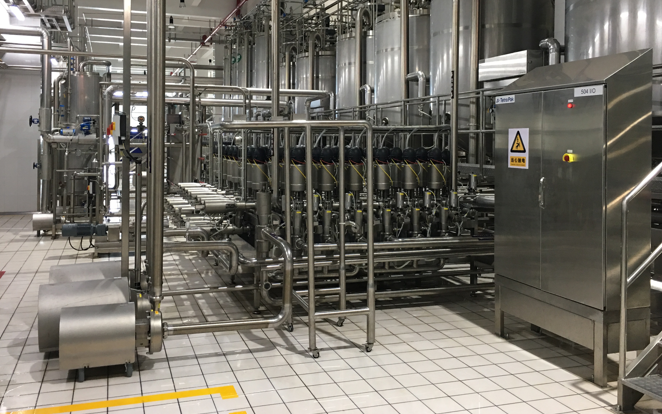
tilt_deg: +0.2
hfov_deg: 56.7
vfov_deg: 37.1
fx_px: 613
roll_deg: -0.6
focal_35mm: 34
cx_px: 319
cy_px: 157
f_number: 2.2
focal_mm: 4.15
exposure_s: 1/17
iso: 80
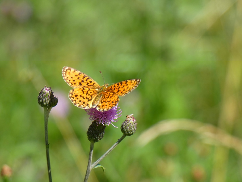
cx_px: 121
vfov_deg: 3.4
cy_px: 91
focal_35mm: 440
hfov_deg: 4.5
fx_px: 3076
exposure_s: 1/250
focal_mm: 78.8
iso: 80
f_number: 5.6
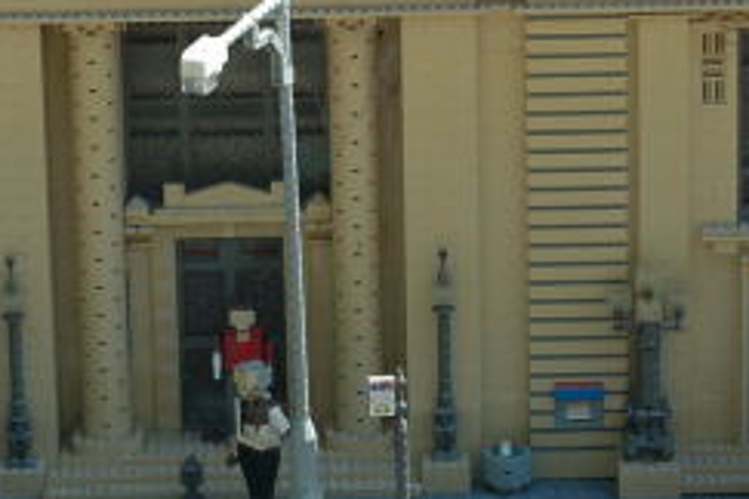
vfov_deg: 6.3
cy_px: 74
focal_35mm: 217
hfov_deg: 9.5
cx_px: 234
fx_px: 4521
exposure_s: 1/125
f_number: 5.6
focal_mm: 55
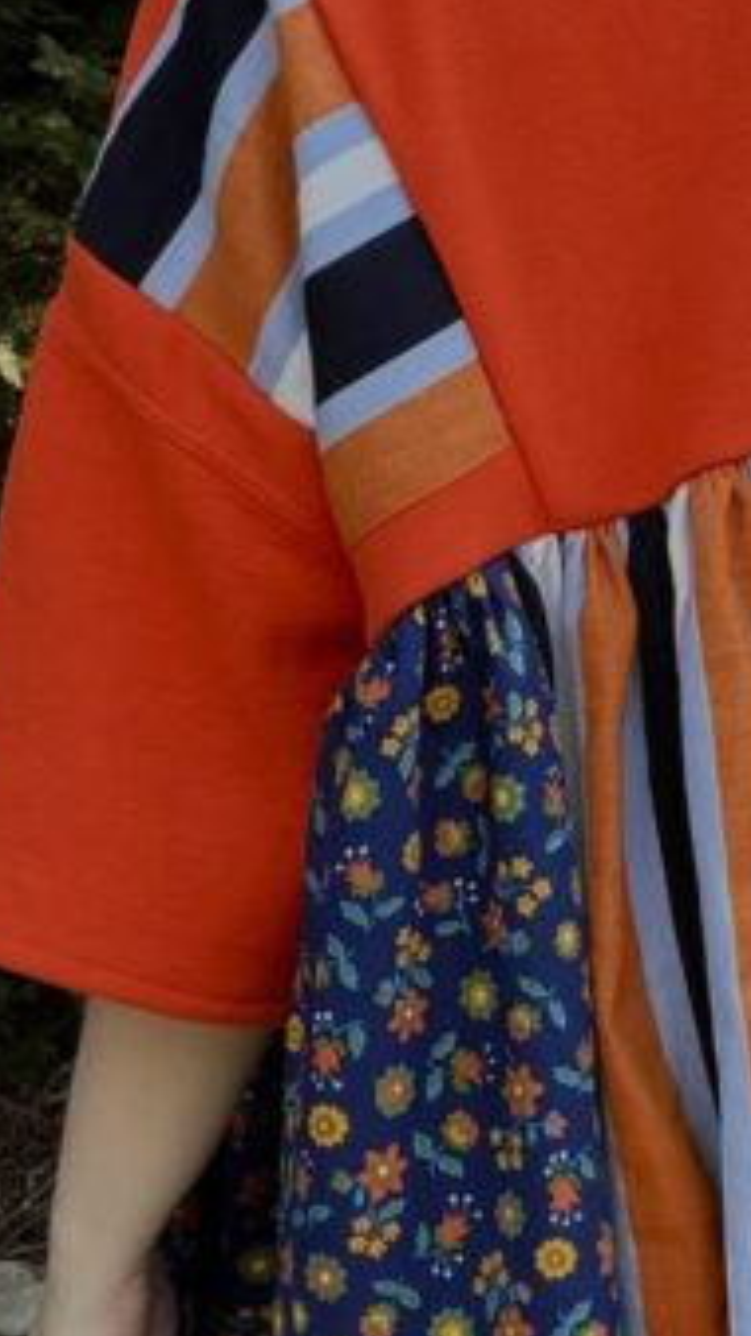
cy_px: 419
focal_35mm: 99
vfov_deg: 21.5
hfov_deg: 12.1
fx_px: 3507
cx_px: 771
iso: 80
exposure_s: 1/77
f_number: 1.9
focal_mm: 2.71
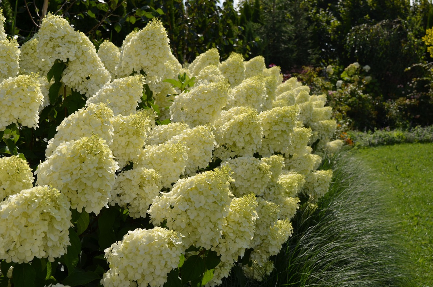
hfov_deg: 42.4
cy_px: 144
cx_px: 216
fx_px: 558
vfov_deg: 28.8
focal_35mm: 46
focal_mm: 31
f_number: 8
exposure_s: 1/500
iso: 100
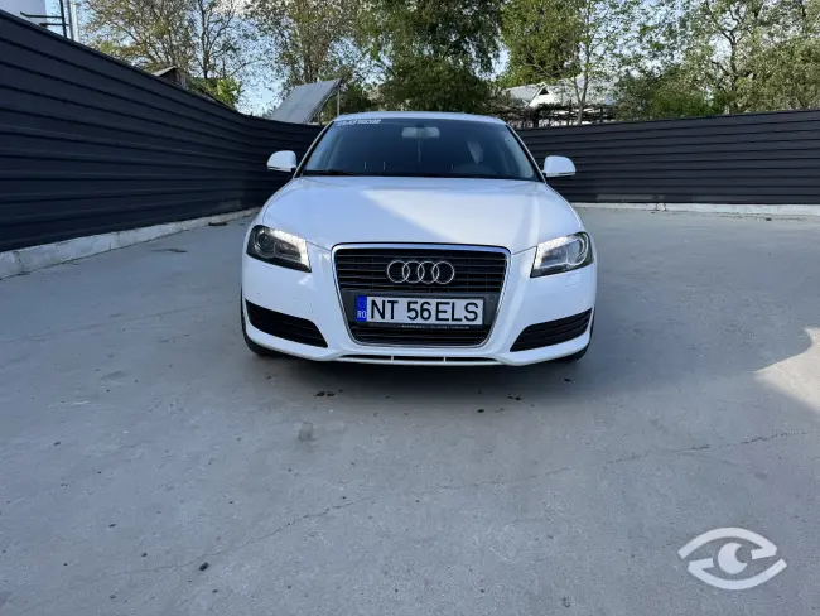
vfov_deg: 56.8
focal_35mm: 24
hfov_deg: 71.6
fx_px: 569
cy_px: 308
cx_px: 410
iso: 80
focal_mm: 6.76
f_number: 1.78
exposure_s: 1/1094
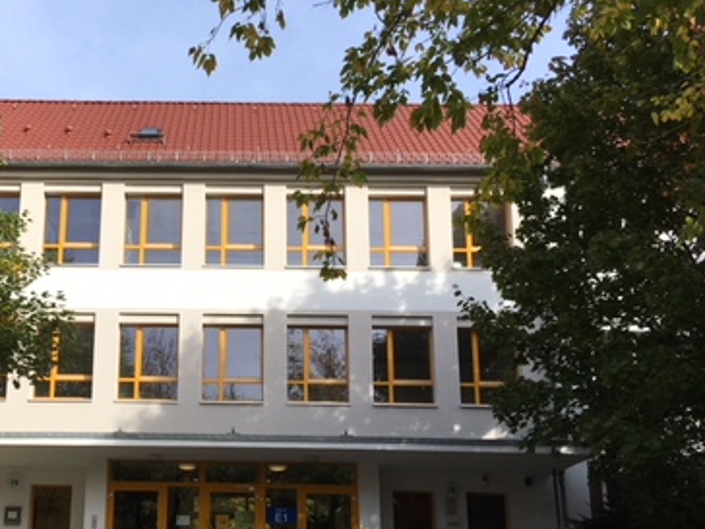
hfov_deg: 36.9
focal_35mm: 51
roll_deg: -1.5
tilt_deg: +15.1
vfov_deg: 28.6
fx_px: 1039
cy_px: 262
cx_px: 211
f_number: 2.2
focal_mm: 4.15
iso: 25
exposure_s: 1/1451
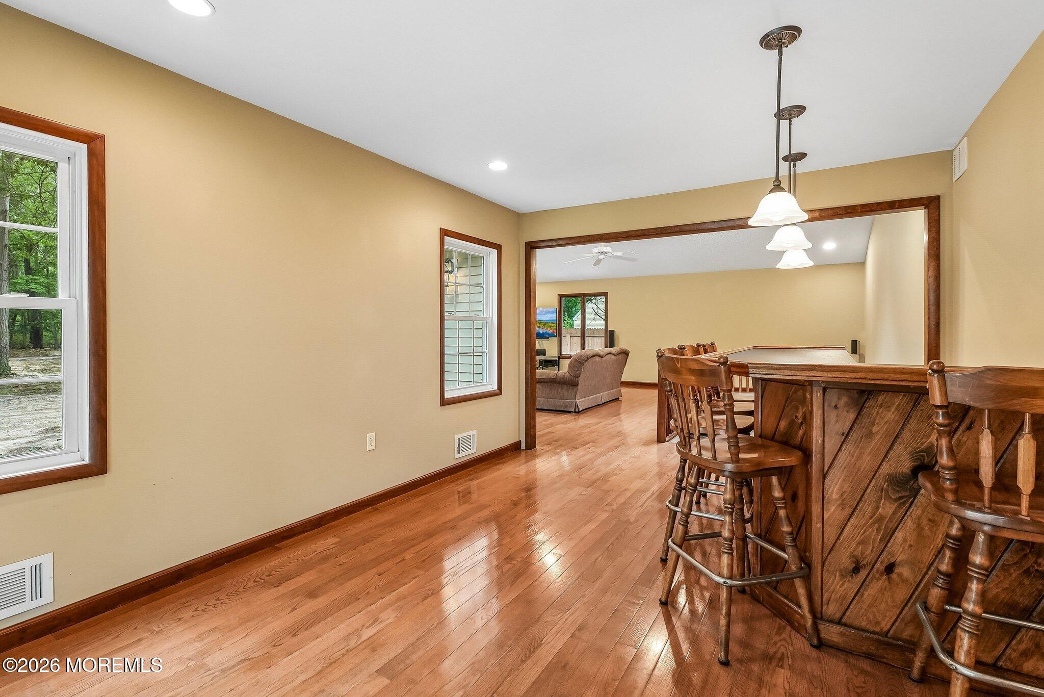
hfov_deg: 96.7
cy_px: 348
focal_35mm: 16
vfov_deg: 73.8
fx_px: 464
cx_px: 522
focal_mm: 16
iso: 1250
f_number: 7.1
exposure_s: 1/30
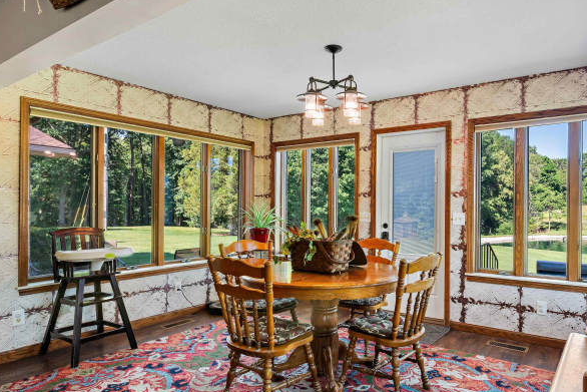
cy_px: 206
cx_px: 345
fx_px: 375
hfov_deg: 75.4
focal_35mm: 23
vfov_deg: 55.1
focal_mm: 18
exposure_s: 1/15
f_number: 9
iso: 100
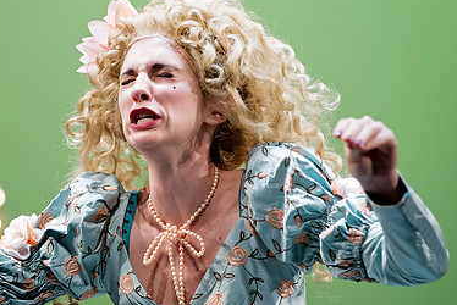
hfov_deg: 9.5
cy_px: 163
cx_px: 198
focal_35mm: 217
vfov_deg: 6.3
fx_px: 2757
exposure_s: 1/125
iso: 1600
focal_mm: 140
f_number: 3.5
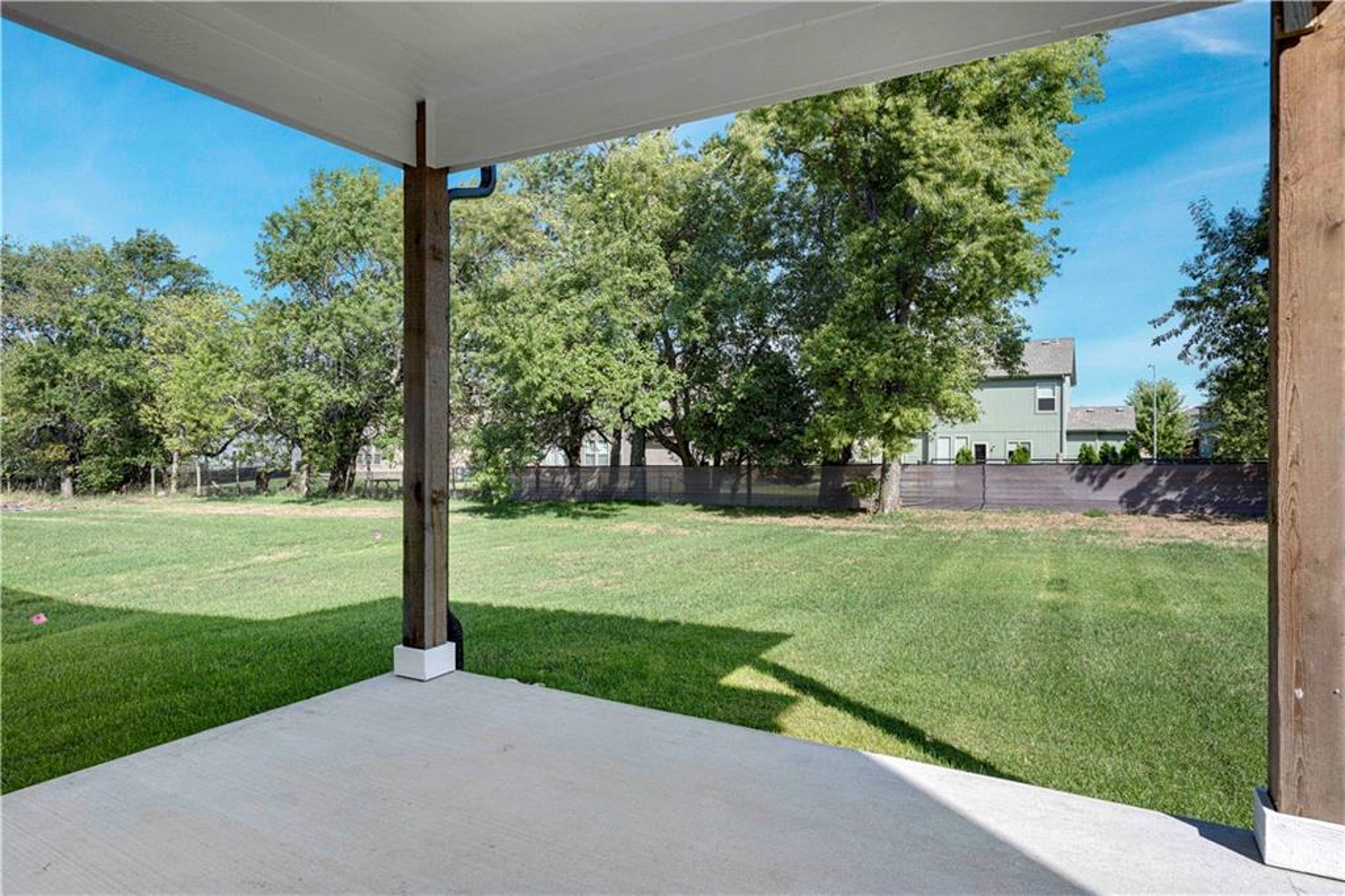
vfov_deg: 61.9
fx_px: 747
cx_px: 672
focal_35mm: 20
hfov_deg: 84.0
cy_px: 448
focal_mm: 20
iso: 100
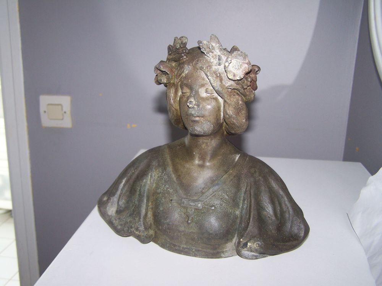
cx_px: 191
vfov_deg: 37.7
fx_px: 419
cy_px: 143
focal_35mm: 38
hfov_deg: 49.0
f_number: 2.8
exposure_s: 1/60
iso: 80
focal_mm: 6.3
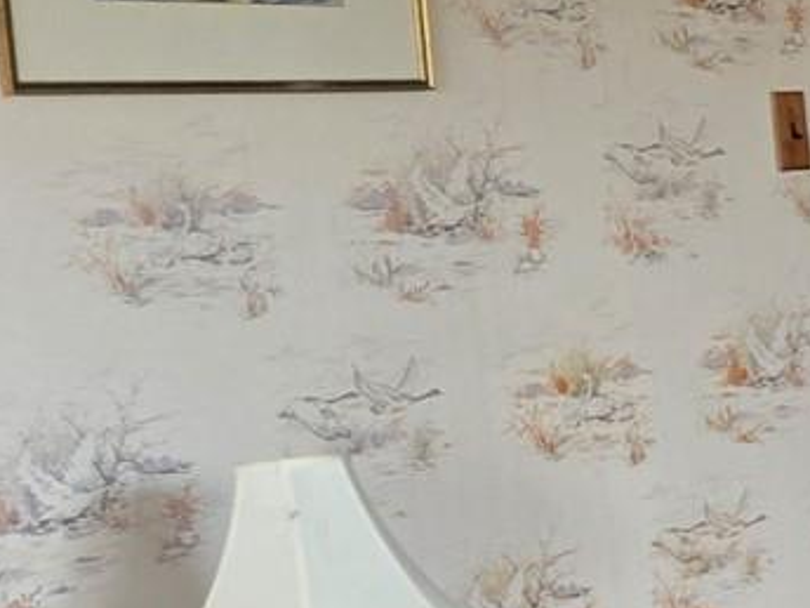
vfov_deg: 13.6
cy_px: 613
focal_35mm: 107
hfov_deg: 14.0
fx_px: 2504
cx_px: 1839
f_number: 1.8
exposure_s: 1/180
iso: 80
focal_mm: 5.4
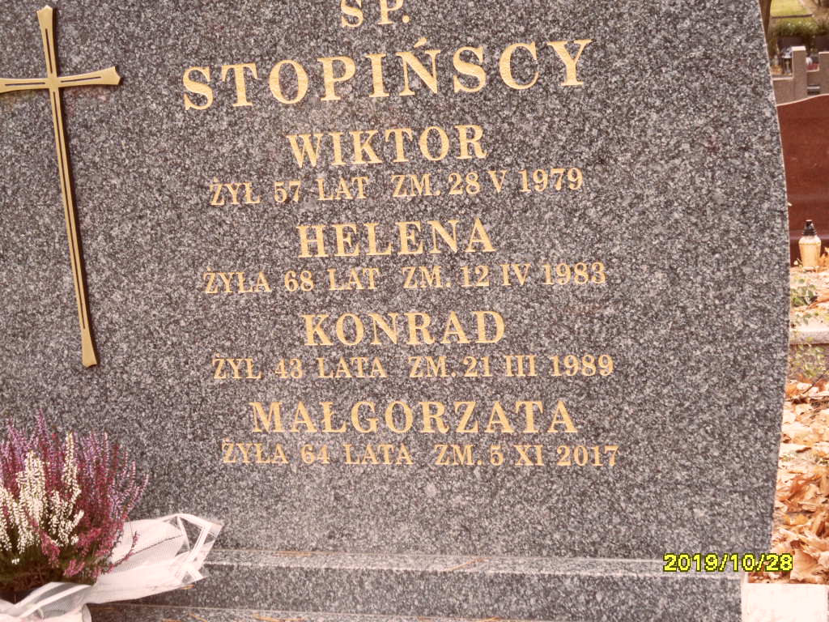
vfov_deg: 24.4
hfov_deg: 32.2
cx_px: 414
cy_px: 311
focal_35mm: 60
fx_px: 1437
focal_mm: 10.3
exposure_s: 1/45
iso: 100
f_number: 4
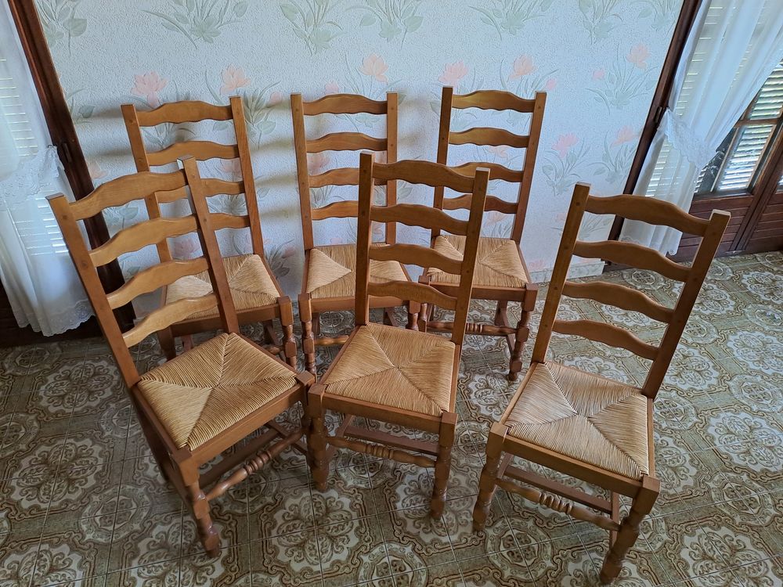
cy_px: 294
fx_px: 565
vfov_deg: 54.9
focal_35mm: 25
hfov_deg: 69.4
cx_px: 392
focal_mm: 4.65
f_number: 1.8
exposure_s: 1/50
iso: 200
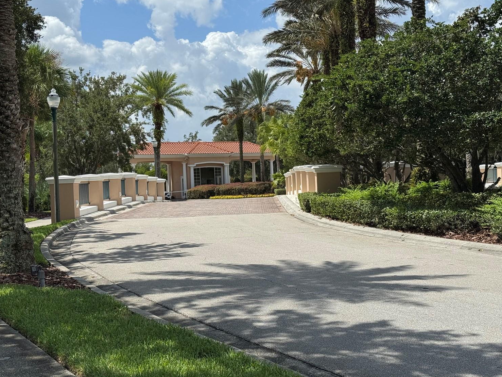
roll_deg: +2.5
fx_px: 754
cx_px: 244
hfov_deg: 36.8
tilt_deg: +0.5
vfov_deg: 28.0
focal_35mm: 52
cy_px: 186
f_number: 1.78
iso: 64
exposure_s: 1/5848
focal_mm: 6.76
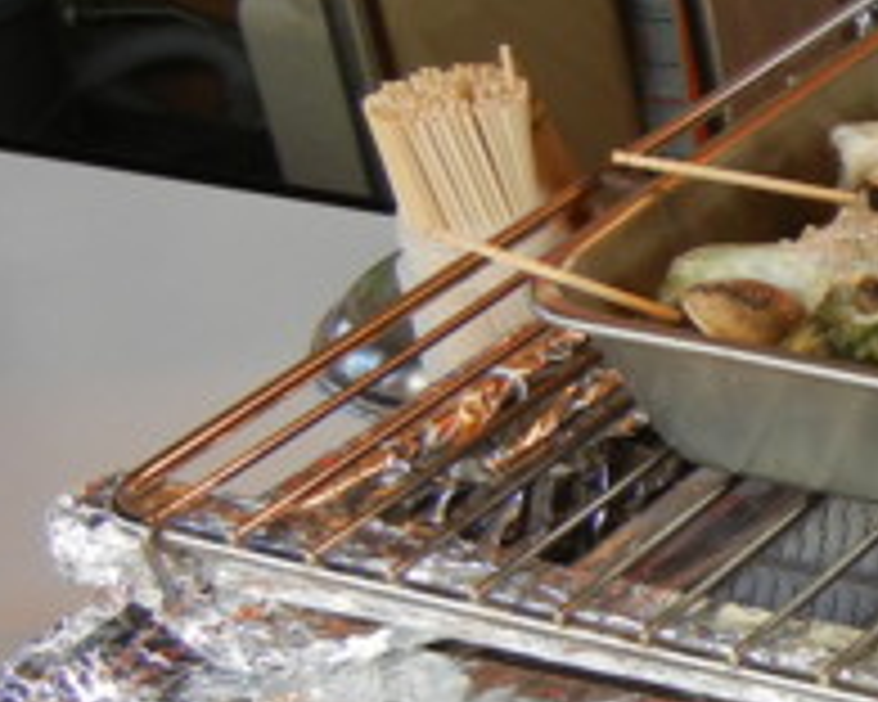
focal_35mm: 120
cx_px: 1643
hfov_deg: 14.0
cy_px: 621
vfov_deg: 12.8
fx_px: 3118
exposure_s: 1/129
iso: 160
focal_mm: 5.4
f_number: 3.5
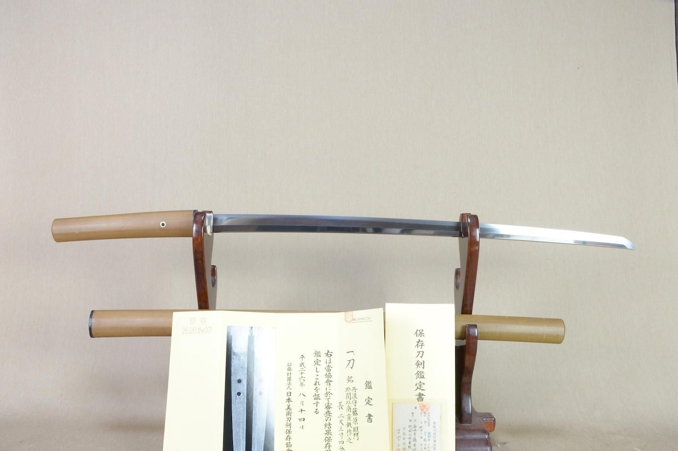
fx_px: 565
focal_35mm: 30
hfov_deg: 62.0
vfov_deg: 43.5
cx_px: 339
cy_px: 226
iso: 400
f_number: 11
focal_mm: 20
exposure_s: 1/2
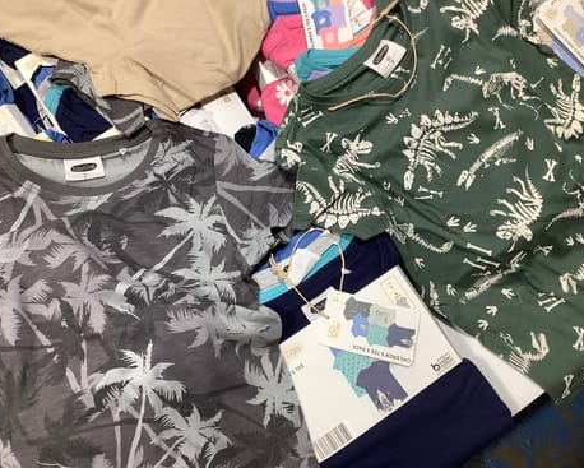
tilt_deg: -73.5
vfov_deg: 44.6
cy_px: 238
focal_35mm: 33
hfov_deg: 54.2
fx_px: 571
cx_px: 279
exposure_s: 1/50
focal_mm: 3.3
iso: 50
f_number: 2.4
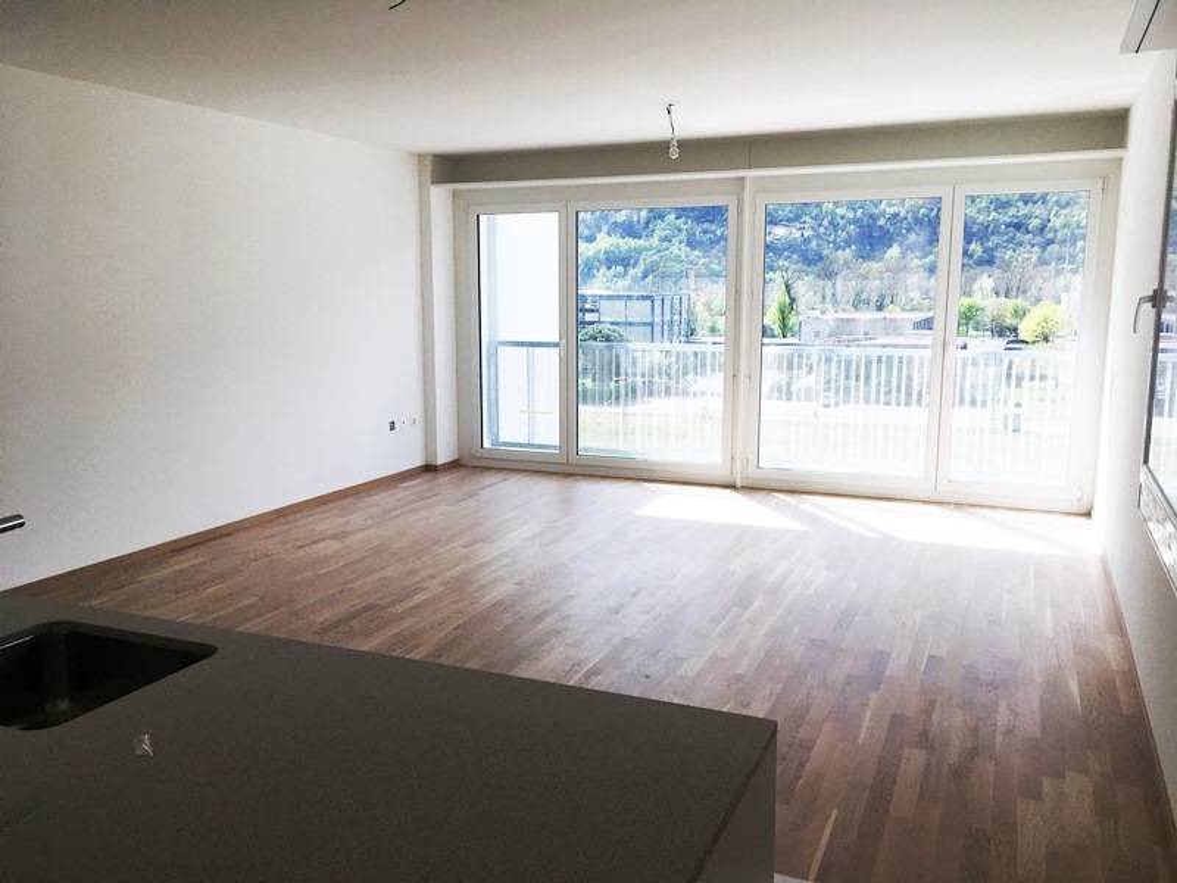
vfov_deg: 48.2
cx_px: 588
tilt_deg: -9.4
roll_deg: +0.2
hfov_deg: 61.7
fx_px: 986
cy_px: 442
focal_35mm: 29
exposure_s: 1/986
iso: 25
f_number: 2.2
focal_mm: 4.15
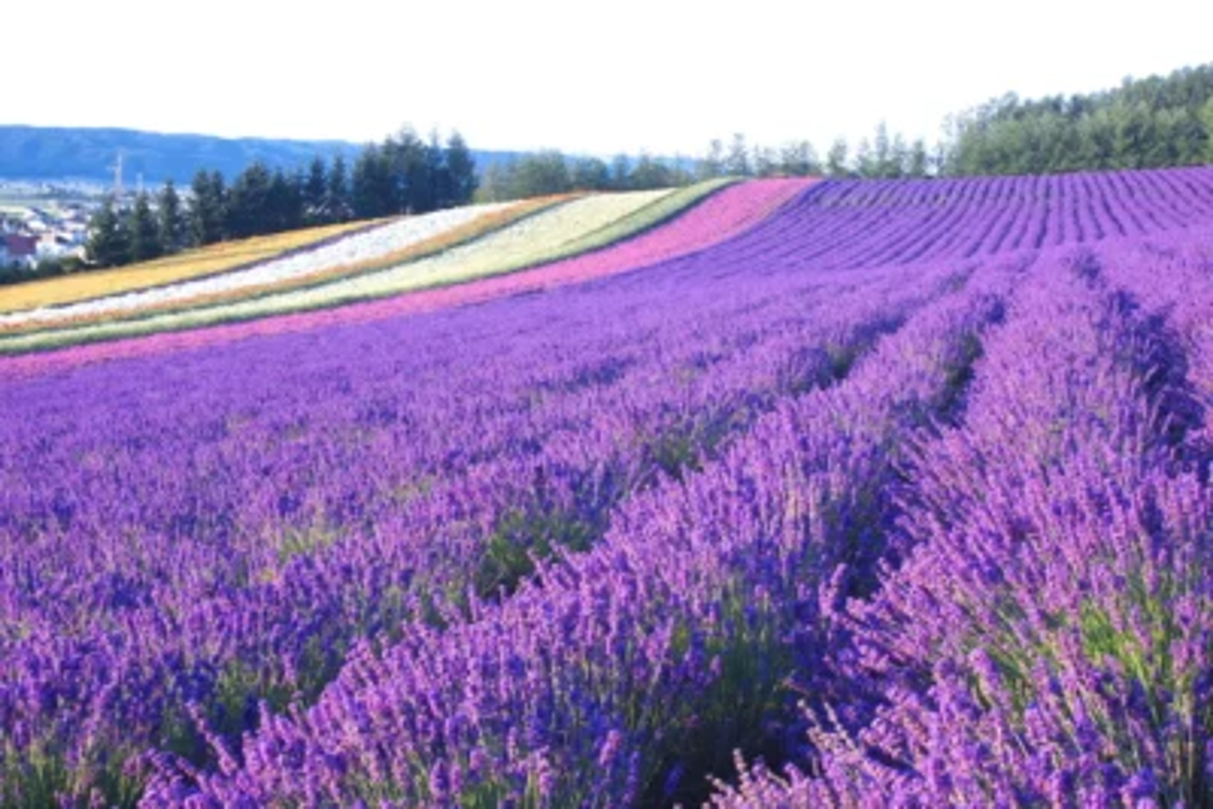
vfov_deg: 31.9
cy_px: 404
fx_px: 1416
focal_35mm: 42
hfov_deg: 46.4
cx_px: 606
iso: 200
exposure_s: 1/90
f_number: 8
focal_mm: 28
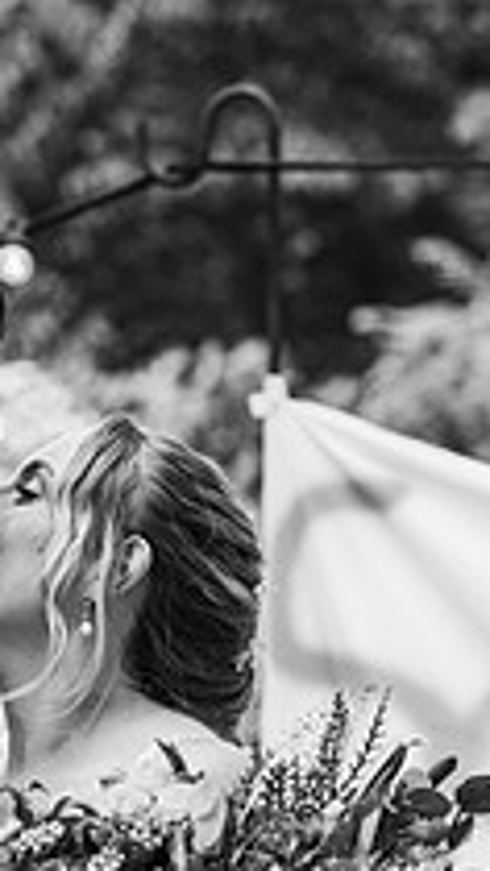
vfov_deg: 11.2
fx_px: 4415
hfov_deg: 6.3
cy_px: 830
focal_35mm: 191
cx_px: 85
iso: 100
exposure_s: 1/500
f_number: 4
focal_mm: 85
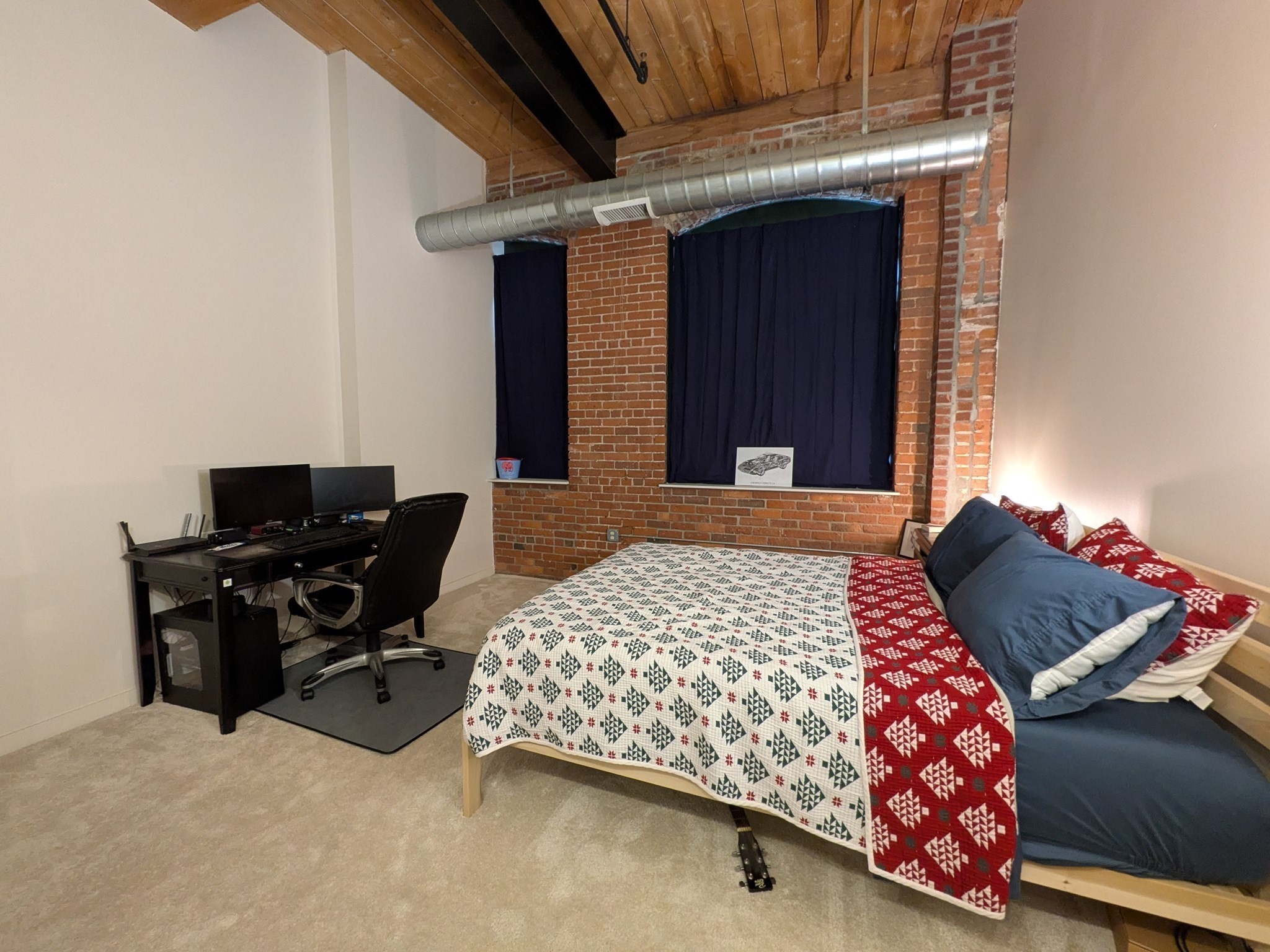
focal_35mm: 14
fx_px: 514
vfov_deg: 85.7
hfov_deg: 102.1
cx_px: 635
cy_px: 476
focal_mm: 1.83
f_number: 2.2
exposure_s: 1/24
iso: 409
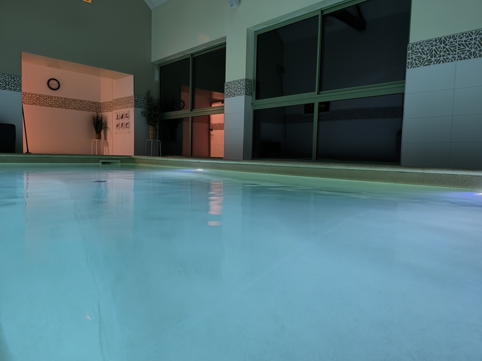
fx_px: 320
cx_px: 241
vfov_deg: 58.9
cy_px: 180
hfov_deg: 73.9
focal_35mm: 23
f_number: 1.65
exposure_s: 1/20
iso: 800
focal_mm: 6.14
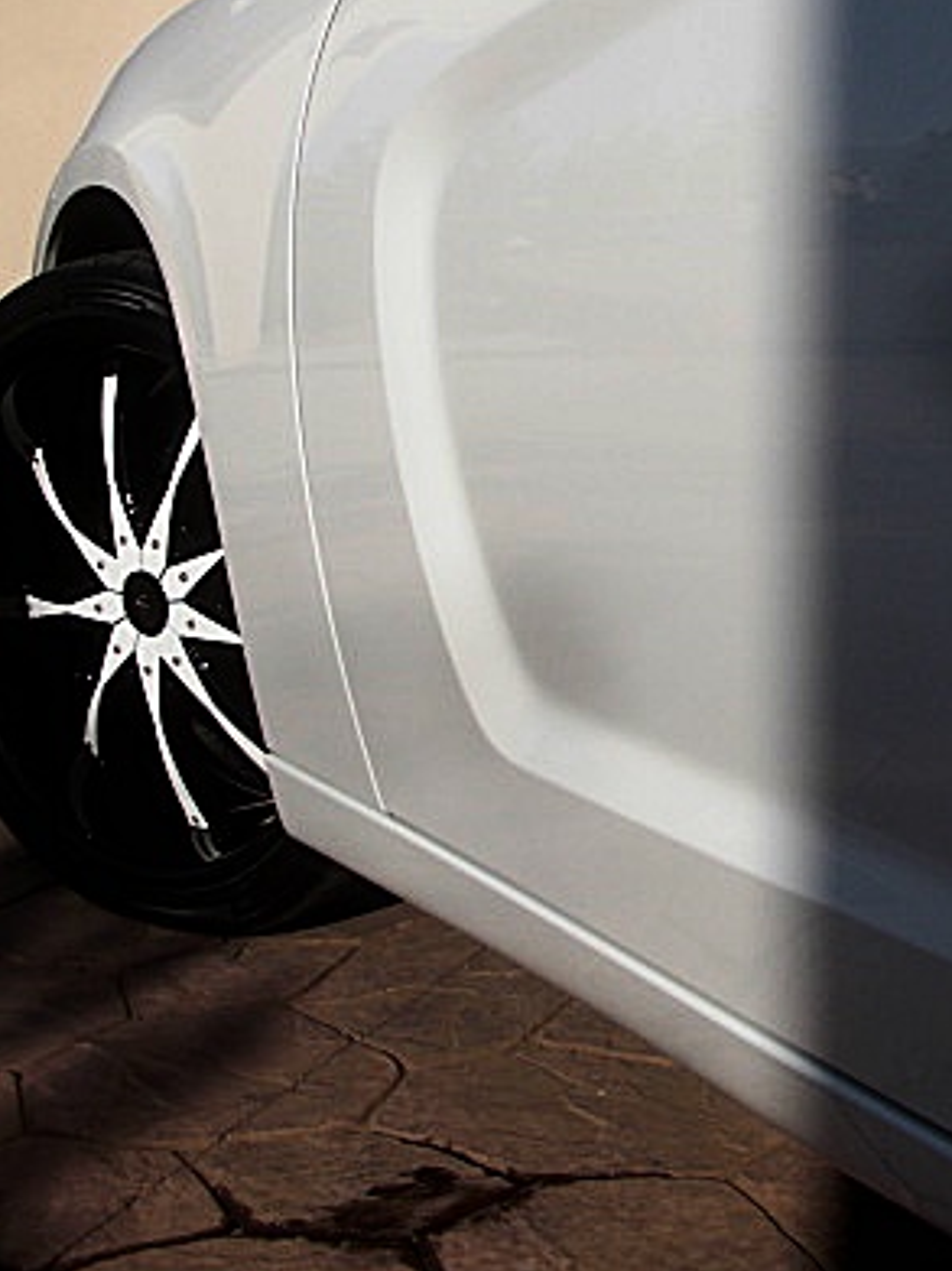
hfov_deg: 24.2
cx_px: 829
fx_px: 2165
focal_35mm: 59
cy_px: 501
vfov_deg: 32.6
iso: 50
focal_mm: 6.3
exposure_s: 1/200
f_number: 7.9
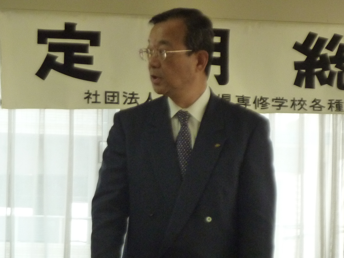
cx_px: 172
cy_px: 129
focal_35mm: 200
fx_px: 1988
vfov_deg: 7.4
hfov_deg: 9.9
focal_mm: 18.2
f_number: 4.4
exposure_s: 1/100
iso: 400
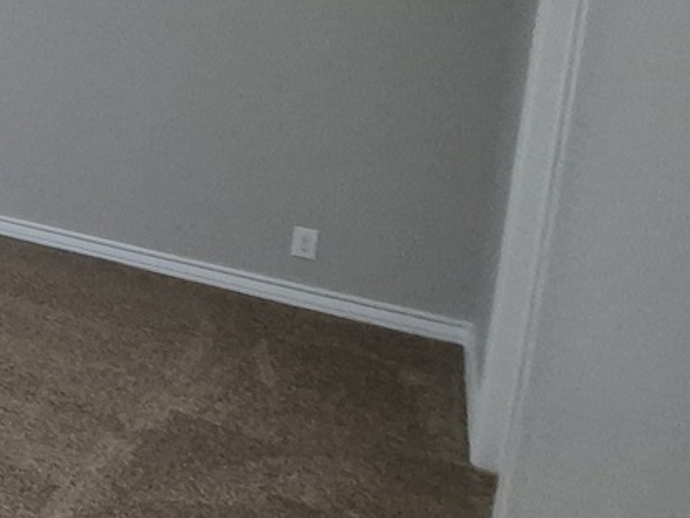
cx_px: -426
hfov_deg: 25.8
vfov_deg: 30.0
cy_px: 2
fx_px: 897
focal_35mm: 45
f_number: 2.2
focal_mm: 1.74
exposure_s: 1/60
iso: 640
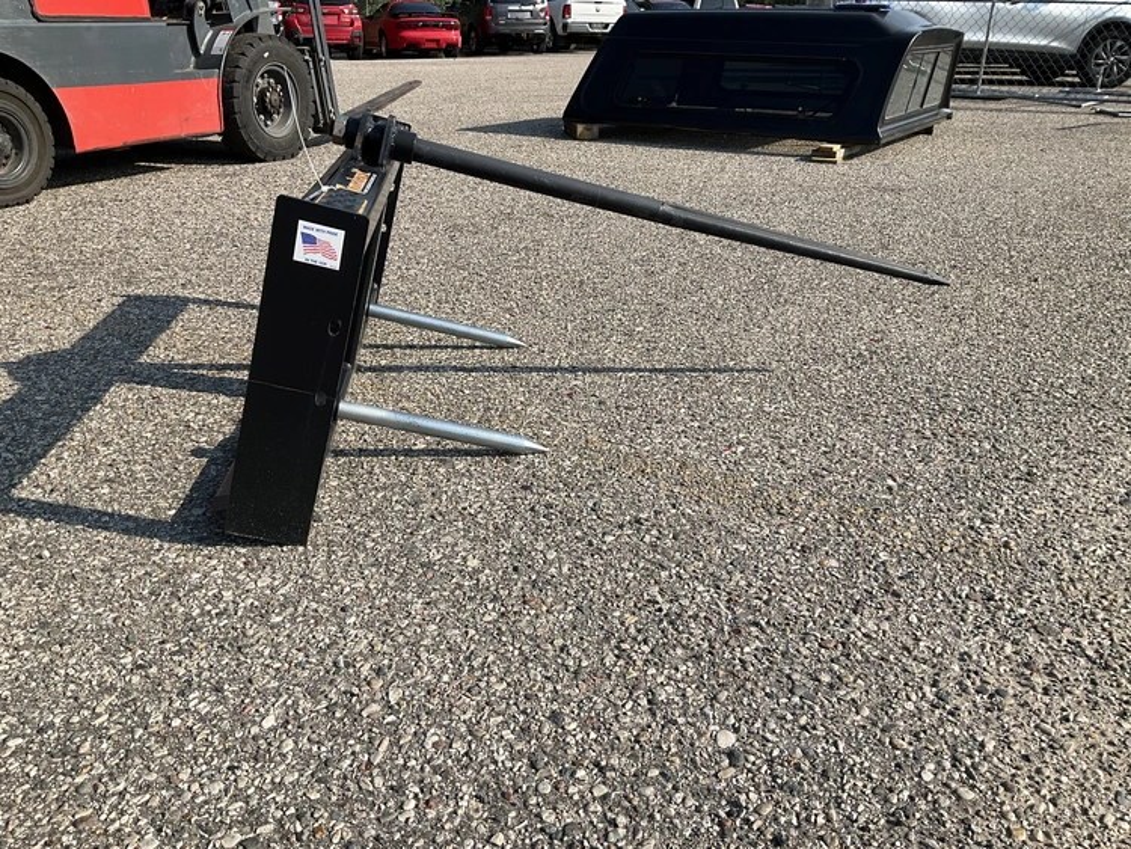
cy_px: 424
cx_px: 566
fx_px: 948
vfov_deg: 48.3
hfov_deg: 61.6
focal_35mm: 29
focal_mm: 3
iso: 25
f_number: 1.8
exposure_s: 1/1730
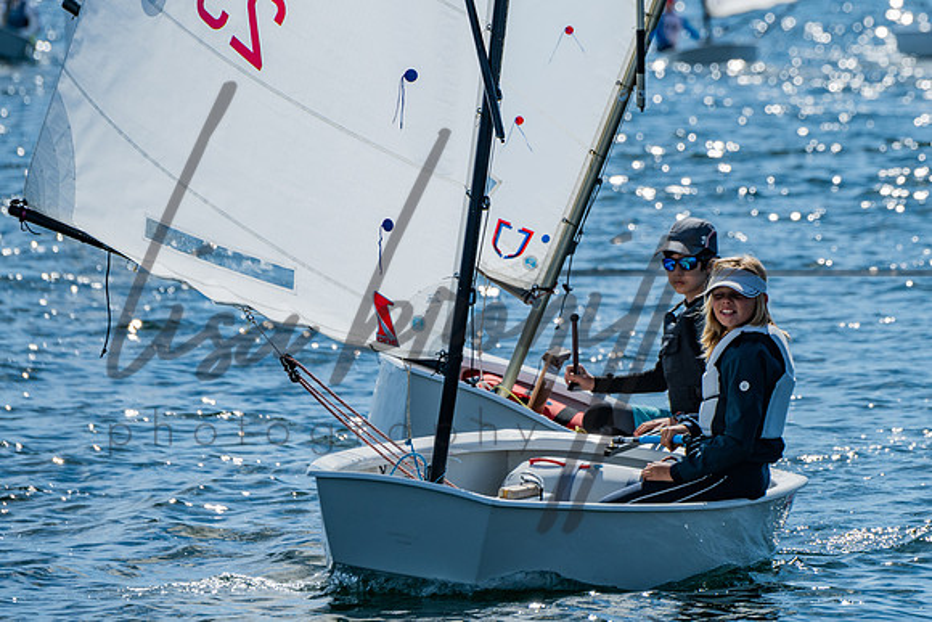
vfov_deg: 2.6
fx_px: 13649
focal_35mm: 527
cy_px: 268
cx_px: 711
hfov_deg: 3.9
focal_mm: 340
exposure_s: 1/500
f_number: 8
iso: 100
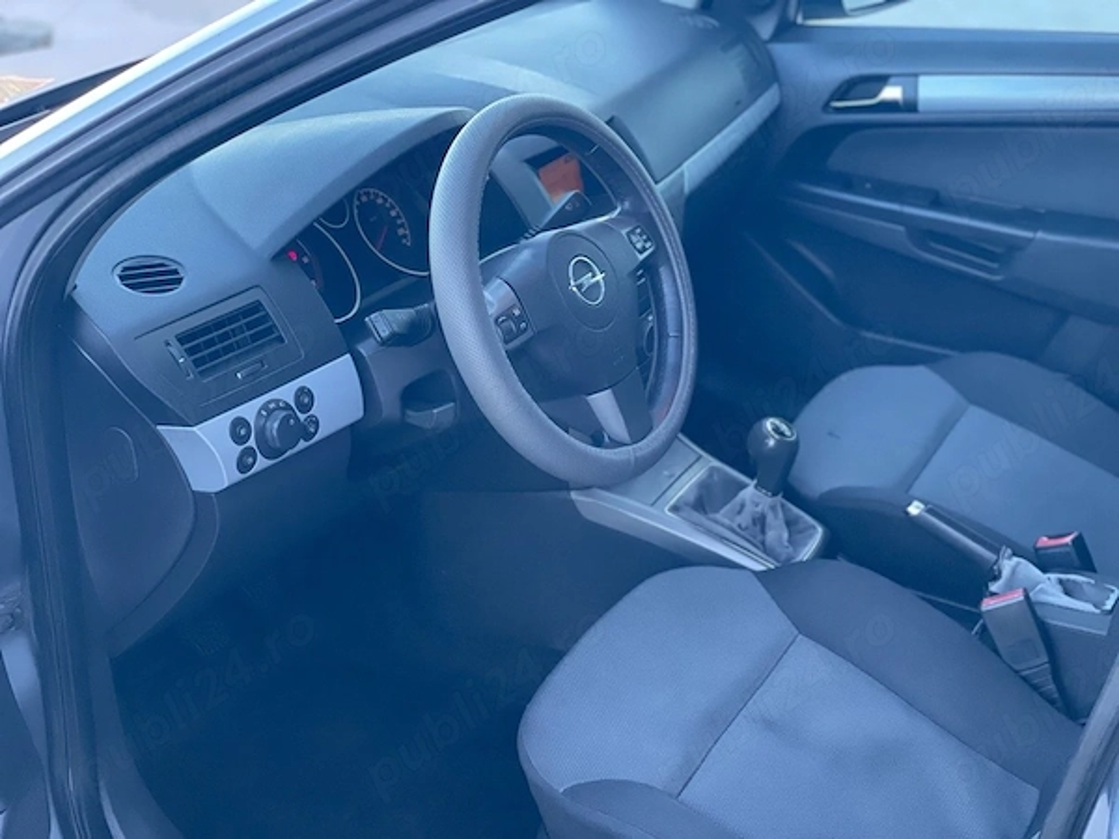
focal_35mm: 52
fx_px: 1681
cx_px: 560
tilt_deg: -24.2
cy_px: 420
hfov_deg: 36.8
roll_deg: -0.7
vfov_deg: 28.0
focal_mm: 6
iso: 250
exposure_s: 1/115
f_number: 2
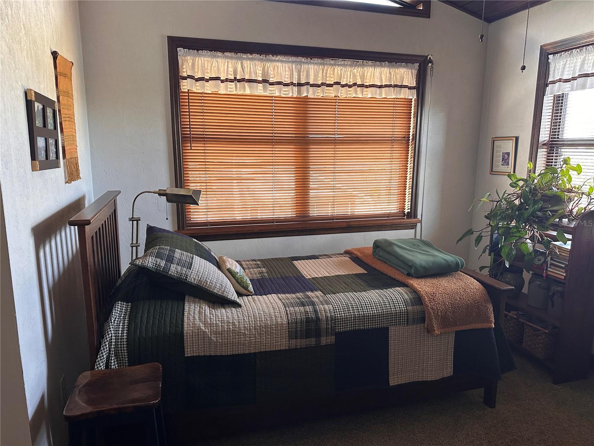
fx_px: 412
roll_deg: -0.5
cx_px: 297
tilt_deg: -9.8
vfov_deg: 56.8
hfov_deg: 71.6
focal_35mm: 24
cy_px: 223
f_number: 1.78
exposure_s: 1/70
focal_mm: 6.86
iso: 250
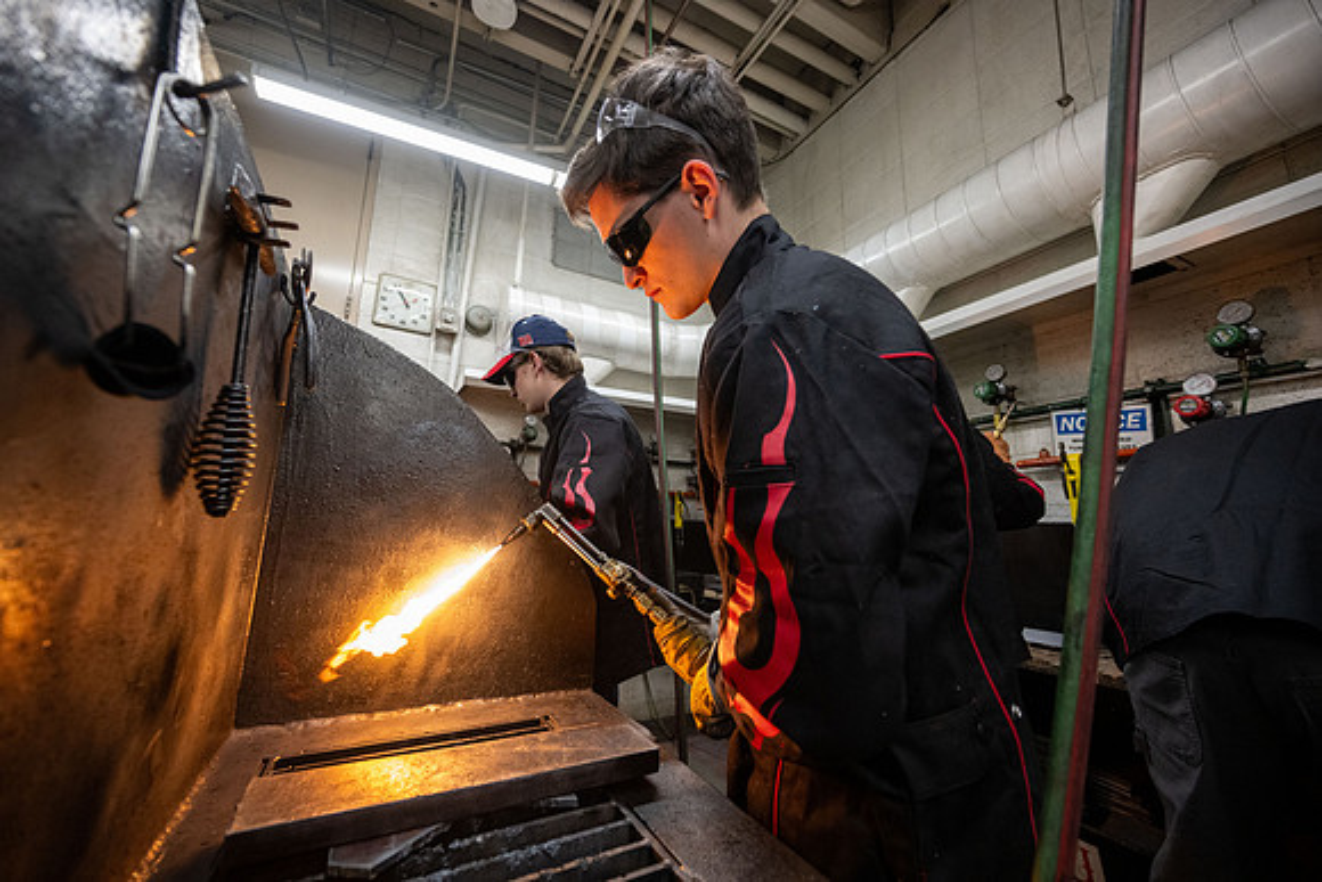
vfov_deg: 81.2
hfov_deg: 104.2
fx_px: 514
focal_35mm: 14
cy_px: 441
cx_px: 661
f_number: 4
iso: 2500
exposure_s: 1/250
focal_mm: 14
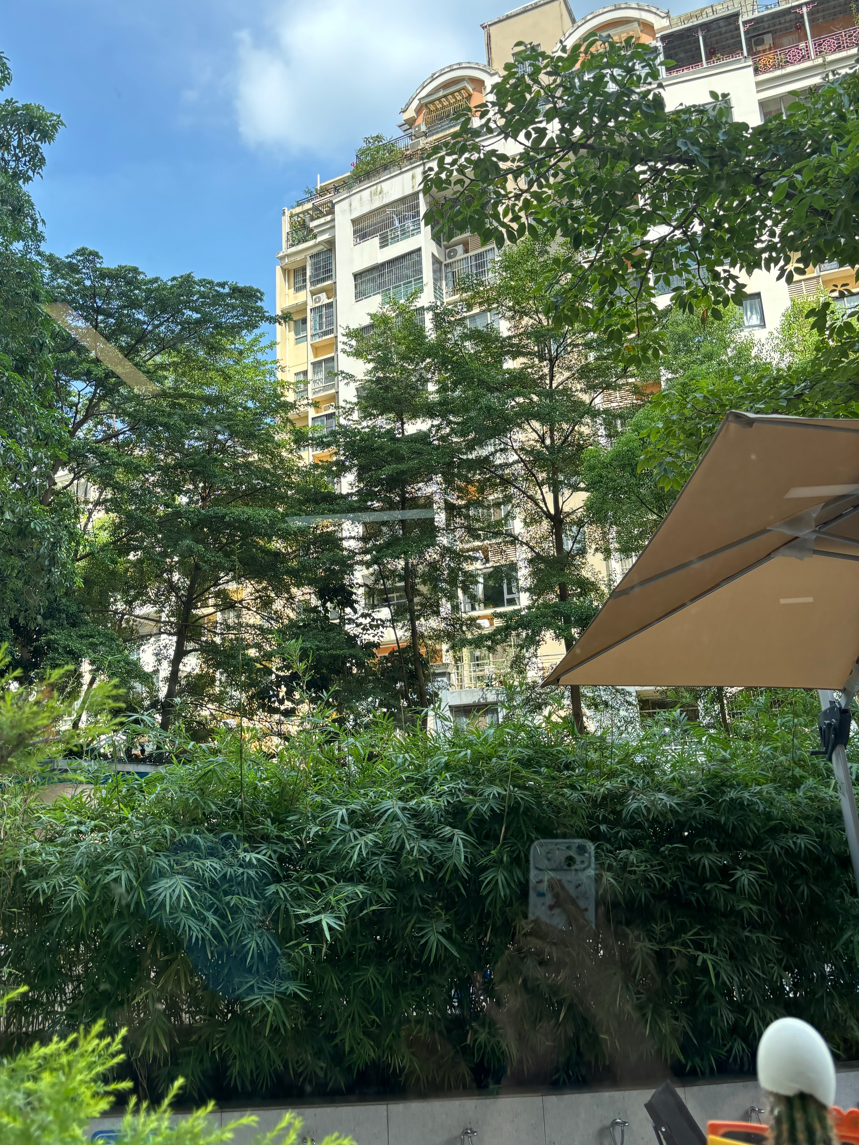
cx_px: 298
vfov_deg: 53.8
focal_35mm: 34
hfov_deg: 41.3
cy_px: 494
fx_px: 1125
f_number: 1.6
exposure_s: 1/693
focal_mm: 5.96
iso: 50
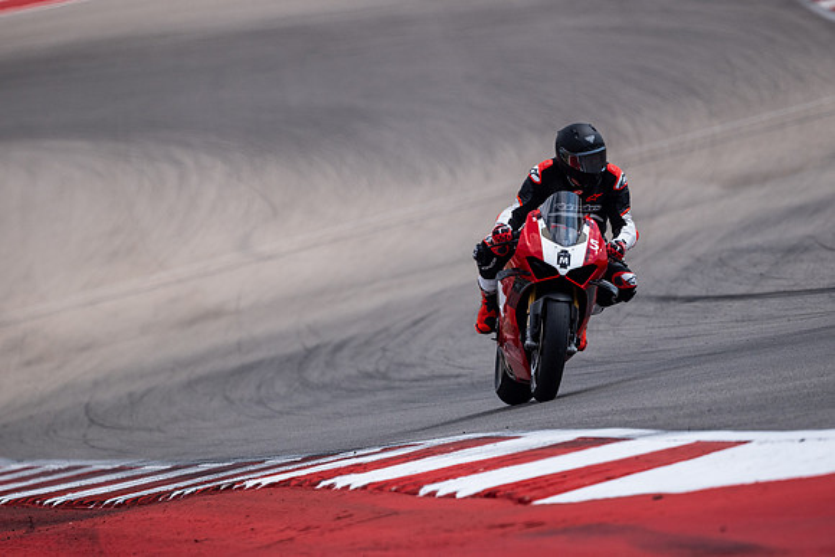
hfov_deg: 2.7
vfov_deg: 1.8
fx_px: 17399
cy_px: 278
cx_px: 418
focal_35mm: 750
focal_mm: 500
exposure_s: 1/2500
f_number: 5.6
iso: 400
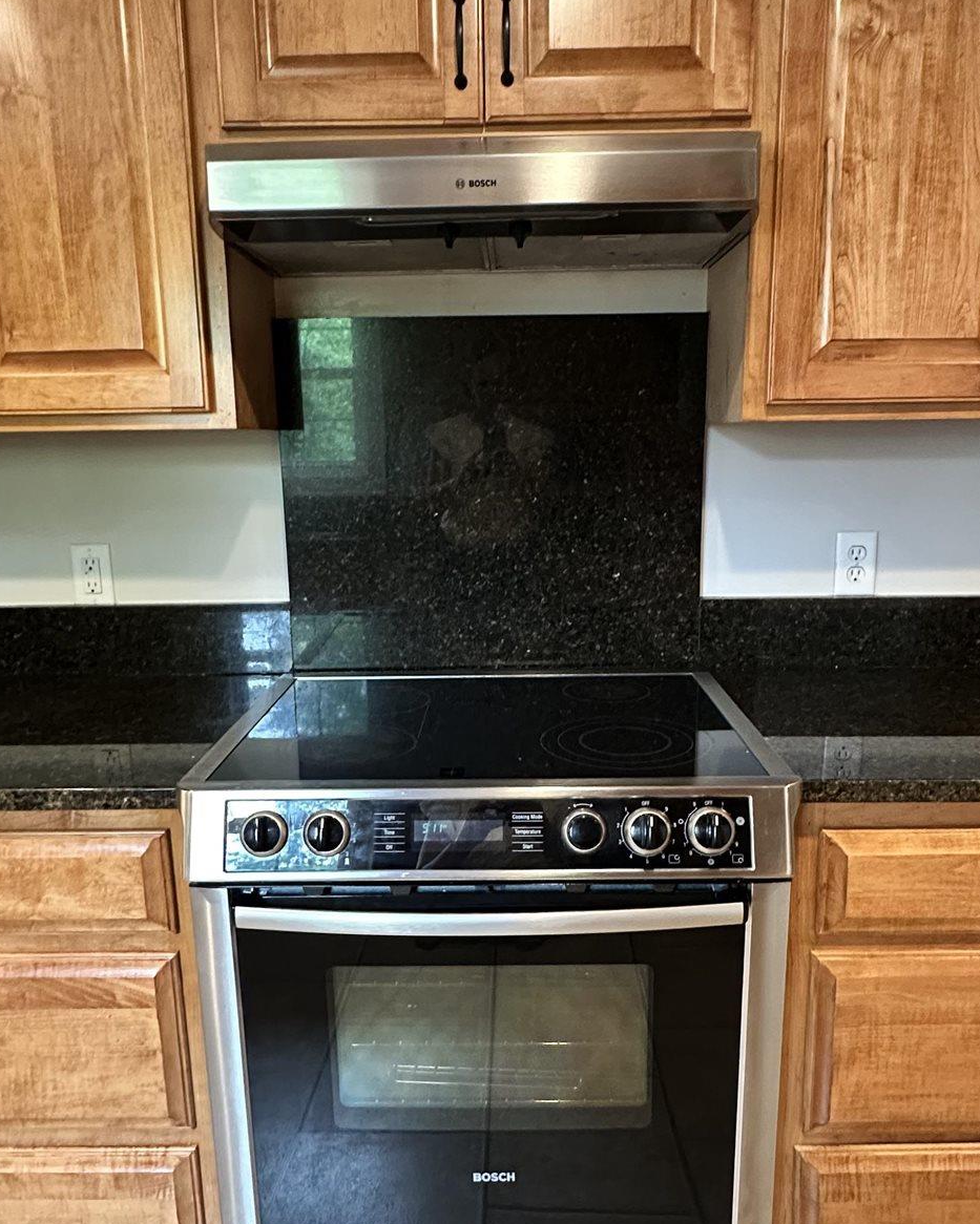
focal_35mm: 27
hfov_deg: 53.2
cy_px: 650
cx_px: 492
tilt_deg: -12.1
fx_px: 979
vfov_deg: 64.0
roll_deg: +0.0
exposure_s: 1/60
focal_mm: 2.22
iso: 640
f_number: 2.2
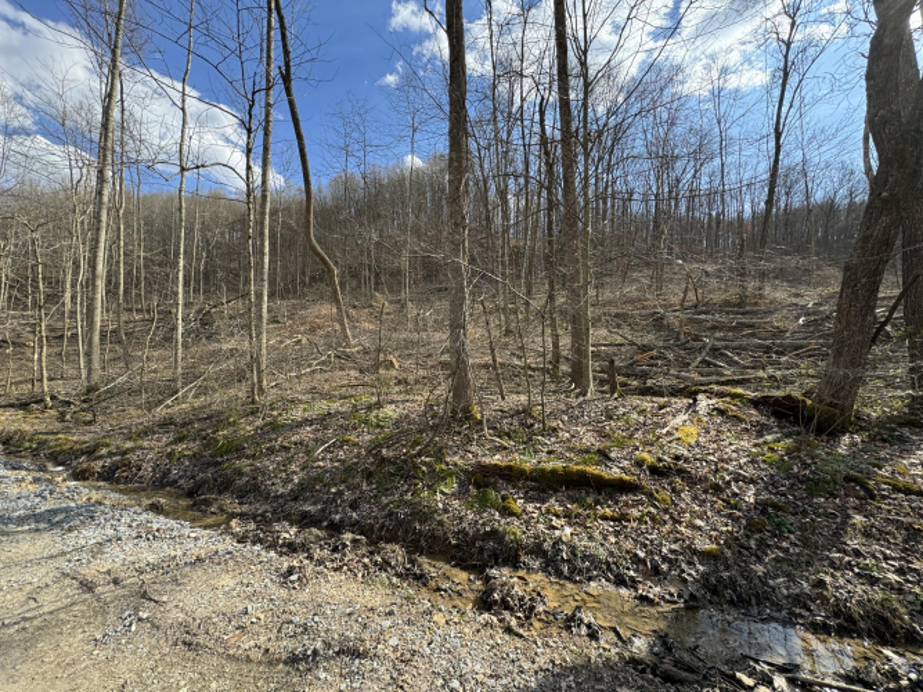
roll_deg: +0.1
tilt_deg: +3.1
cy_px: 346
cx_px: 462
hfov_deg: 102.1
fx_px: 373
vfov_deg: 85.7
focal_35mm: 14
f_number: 2.2
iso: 40
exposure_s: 1/596
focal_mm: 2.22
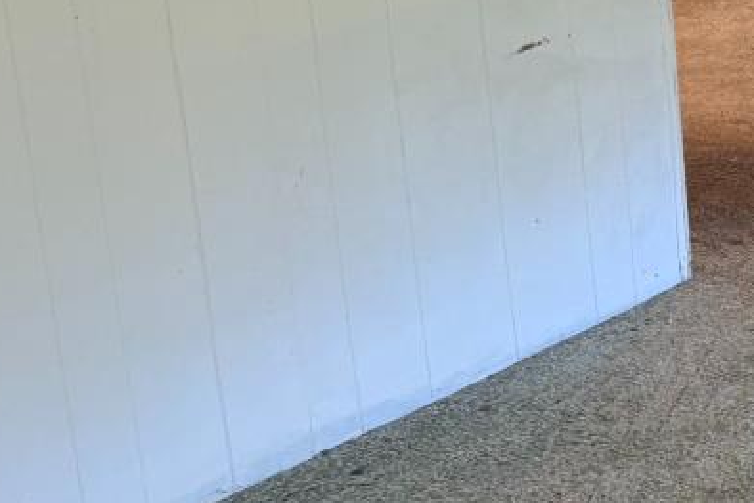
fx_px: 1990
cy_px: -68
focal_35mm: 95
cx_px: 1192
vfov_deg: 14.1
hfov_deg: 18.5
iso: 200
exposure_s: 1/60
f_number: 1.78
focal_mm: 6.76
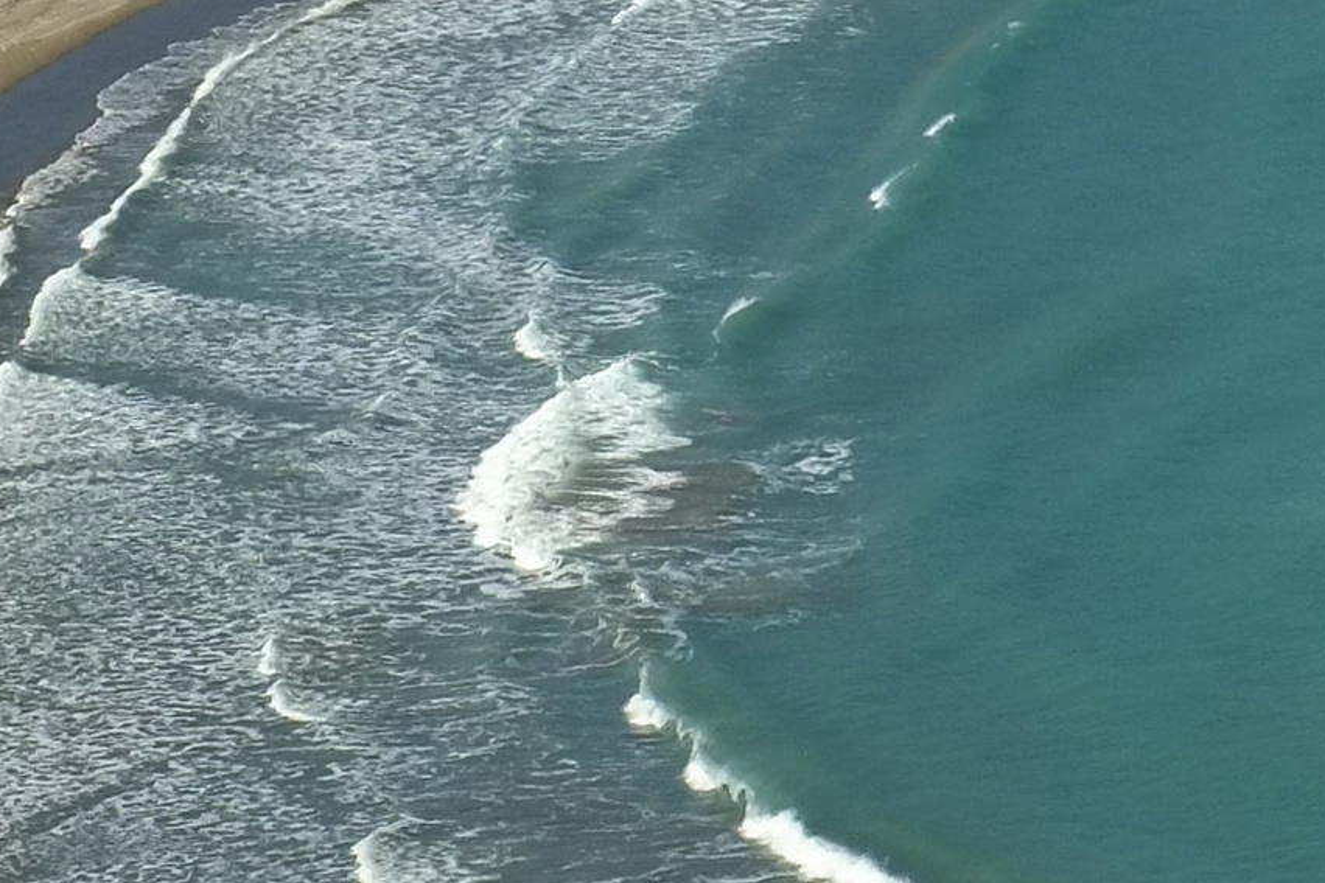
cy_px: -553
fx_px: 9863
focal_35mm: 268
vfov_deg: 5.1
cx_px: 3057
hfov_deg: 7.3
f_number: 8
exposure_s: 1/850
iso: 400
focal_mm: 31.5
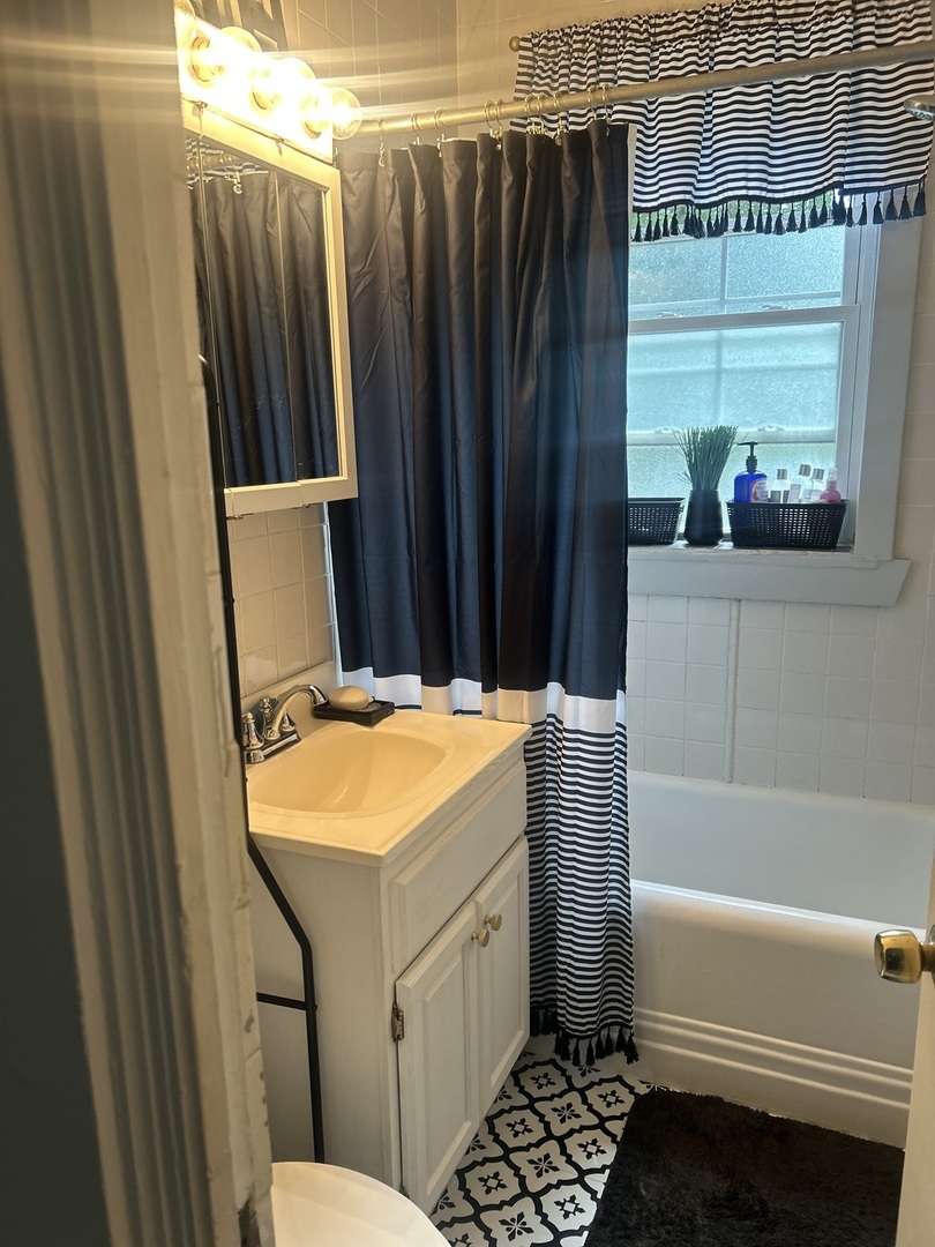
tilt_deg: -11.5
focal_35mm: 26
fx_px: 936
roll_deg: +0.3
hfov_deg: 53.1
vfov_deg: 67.3
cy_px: 624
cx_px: 468
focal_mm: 5.7
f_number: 1.5
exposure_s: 1/60
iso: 100
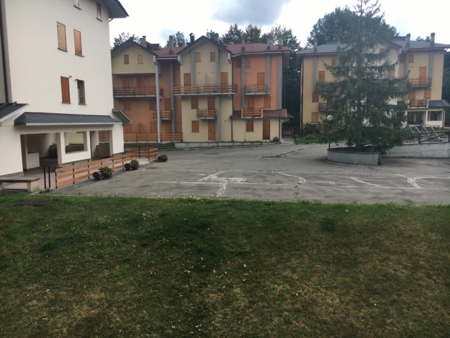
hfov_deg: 61.7
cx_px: 225
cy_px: 169
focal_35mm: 29
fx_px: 377
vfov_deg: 48.2
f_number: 2.2
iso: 25
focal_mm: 4.15
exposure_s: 1/625
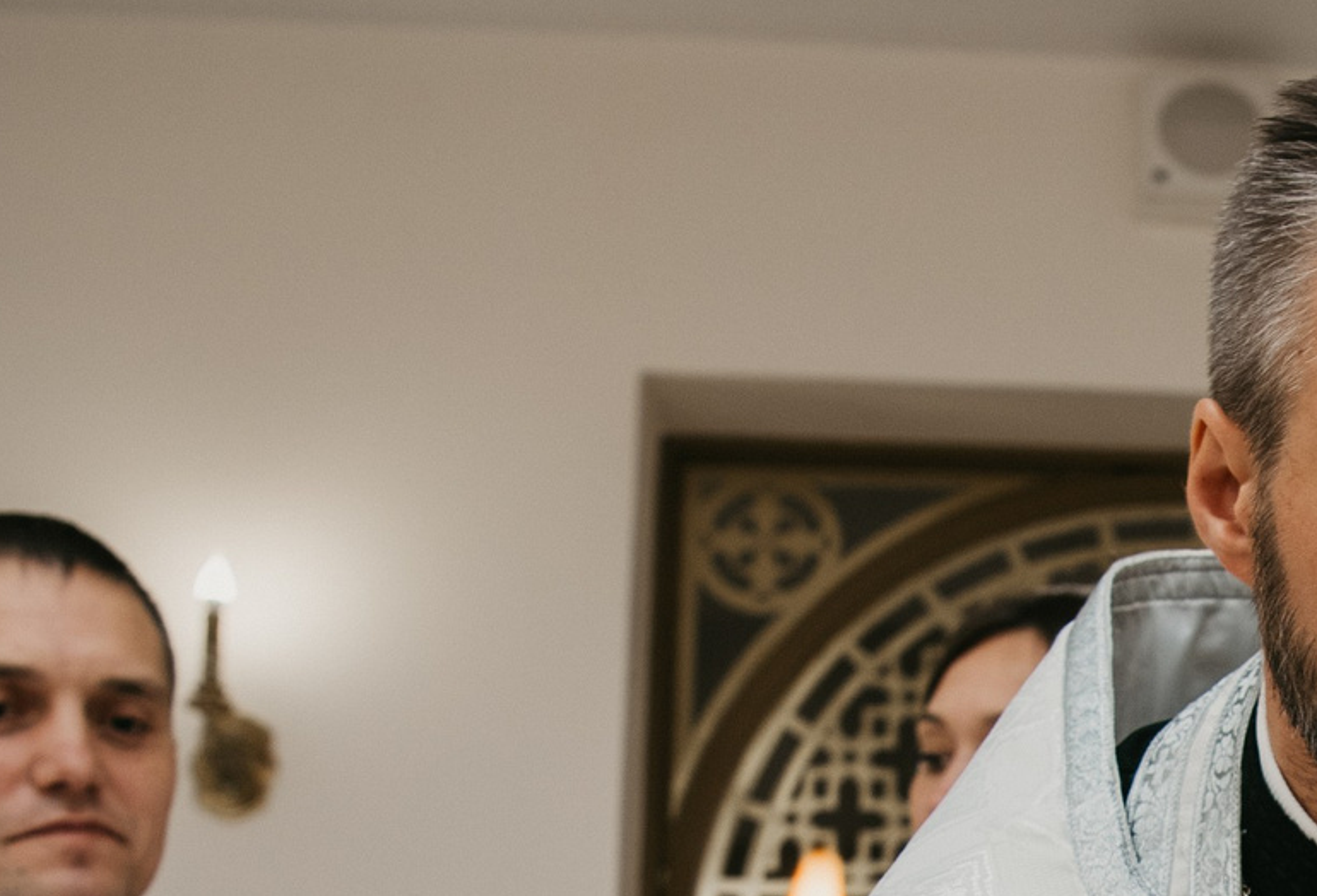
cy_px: 1328
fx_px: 2982
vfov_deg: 15.8
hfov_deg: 23.2
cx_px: 1502
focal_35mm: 81
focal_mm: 24
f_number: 4
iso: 125
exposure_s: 1/200
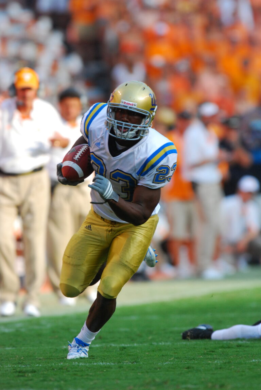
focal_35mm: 630
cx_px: 130
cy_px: 195
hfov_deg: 2.2
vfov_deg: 3.3
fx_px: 6830
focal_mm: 420
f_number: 4.5
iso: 640
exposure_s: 1/1250
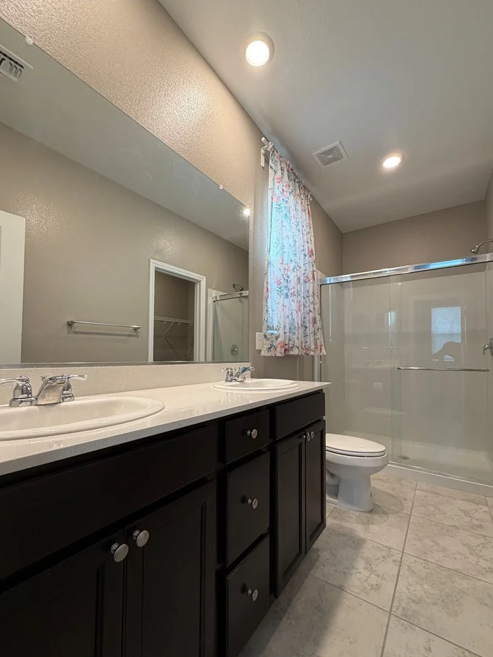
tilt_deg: +1.6
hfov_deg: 81.7
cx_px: 249
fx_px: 285
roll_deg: -0.6
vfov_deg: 98.0
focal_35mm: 15
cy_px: 350
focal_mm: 2.22
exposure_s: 1/120
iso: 250
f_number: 2.2
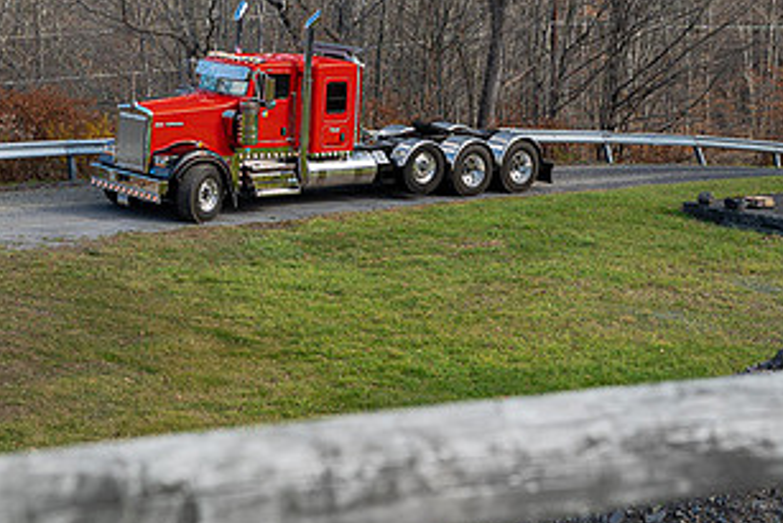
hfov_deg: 23.3
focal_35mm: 87
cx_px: 306
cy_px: 93
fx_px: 1893
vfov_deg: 15.6
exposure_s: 1/125
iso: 100
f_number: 3.5
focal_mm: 46
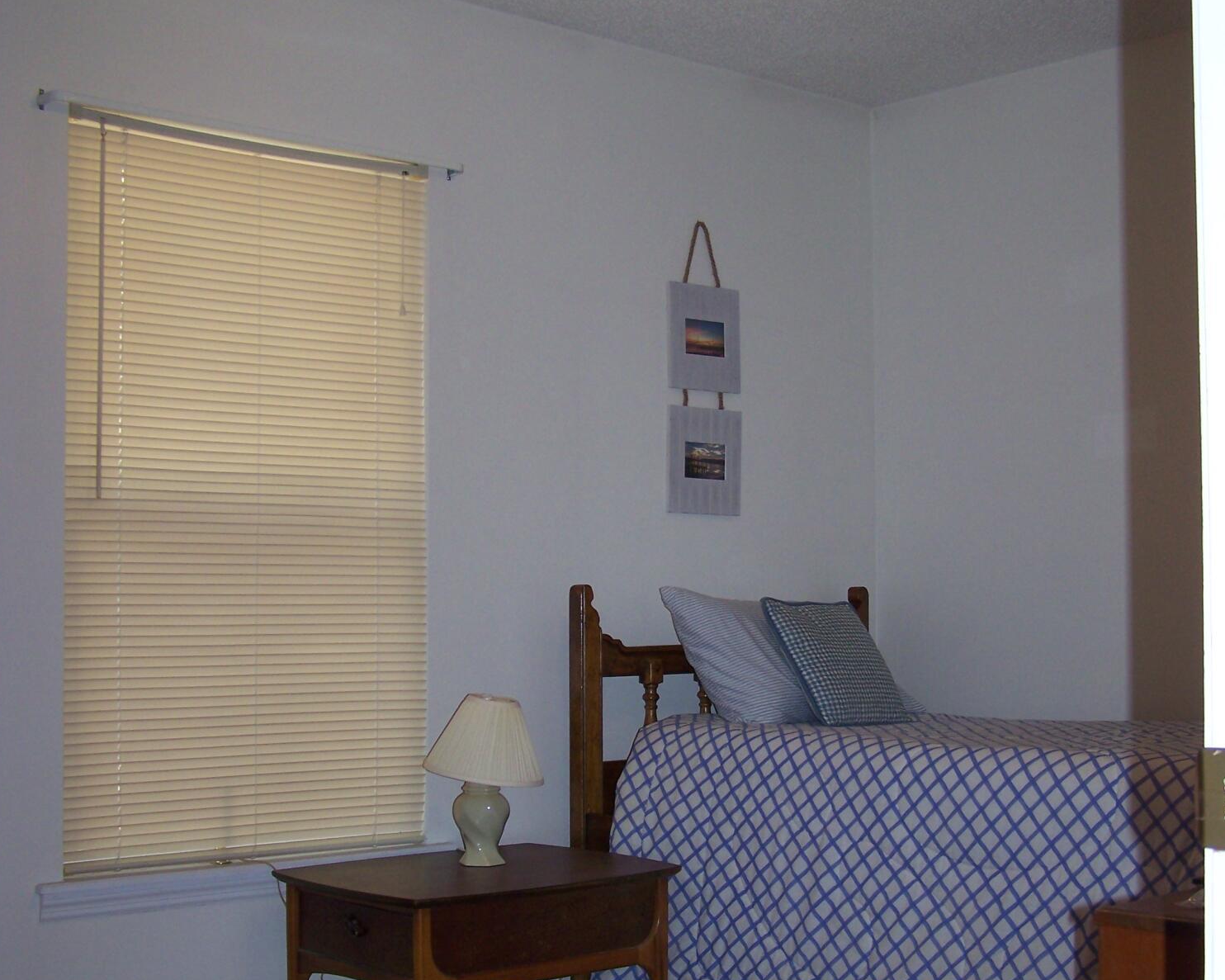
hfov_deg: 37.3
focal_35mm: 50
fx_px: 1813
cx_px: 608
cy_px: 585
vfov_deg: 30.2
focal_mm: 6.3
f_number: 2.8
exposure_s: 1/60
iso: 80
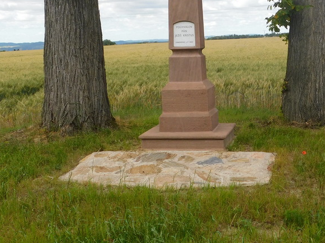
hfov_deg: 31.2
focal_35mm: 62
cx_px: 190
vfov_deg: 23.1
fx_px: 582
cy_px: 34
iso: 125
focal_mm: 5.3
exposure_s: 1/800
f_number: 3.2
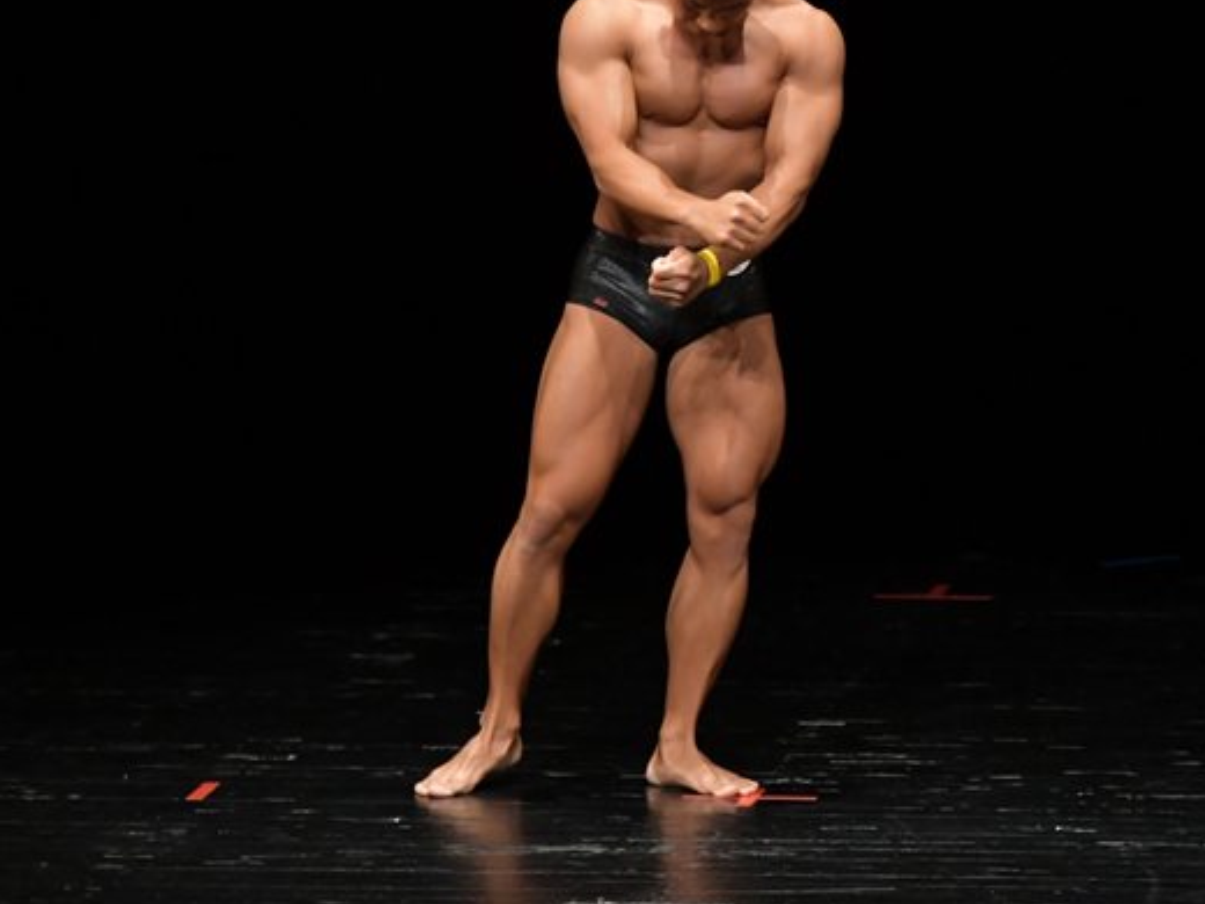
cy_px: 338
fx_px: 14203
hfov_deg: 4.9
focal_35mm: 408
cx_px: 743
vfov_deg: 3.6
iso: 3200
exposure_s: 1/400
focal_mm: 190
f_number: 5.6
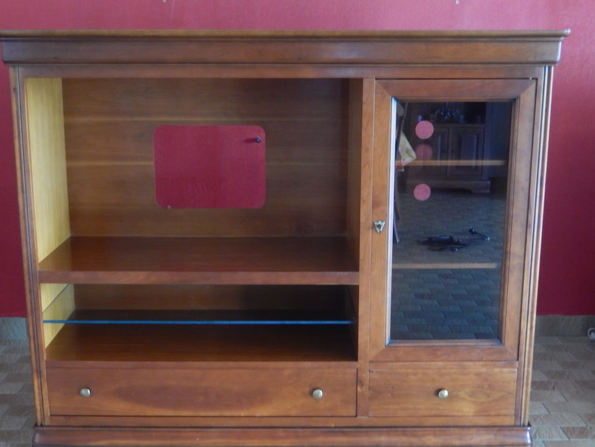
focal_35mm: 48
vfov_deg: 30.3
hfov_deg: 39.6
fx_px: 825
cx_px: 273
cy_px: 240
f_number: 4.2
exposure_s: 1/13
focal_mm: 7.3
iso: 1600
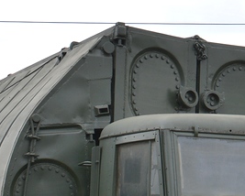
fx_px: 1009
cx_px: 291
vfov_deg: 10.8
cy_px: 269
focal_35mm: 139
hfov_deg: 13.5
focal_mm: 22
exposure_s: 1/250
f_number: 8
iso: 140
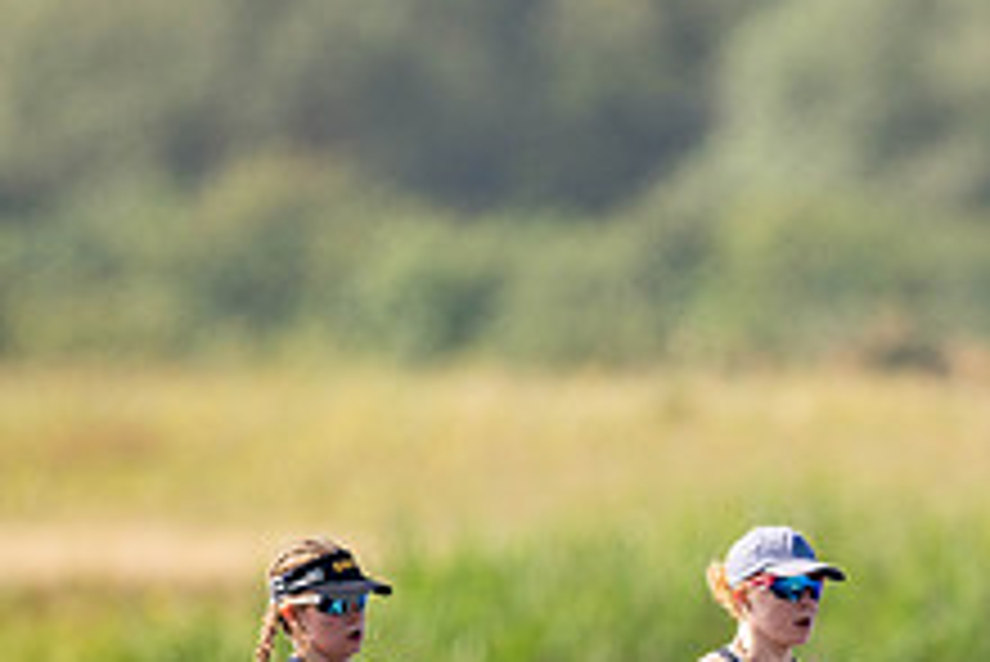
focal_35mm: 1580
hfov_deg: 1.3
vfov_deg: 0.9
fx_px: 43477
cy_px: 790
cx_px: 981
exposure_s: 1/2500
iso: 160
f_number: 4
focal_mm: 600
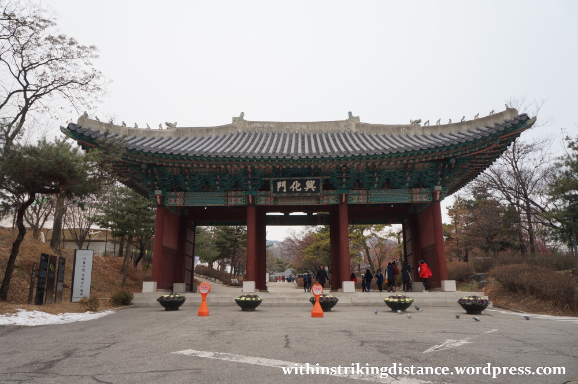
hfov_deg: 67.4
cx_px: 289
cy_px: 192
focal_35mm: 27
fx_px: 433
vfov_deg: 47.8
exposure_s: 1/200
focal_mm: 18
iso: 200
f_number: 7.1
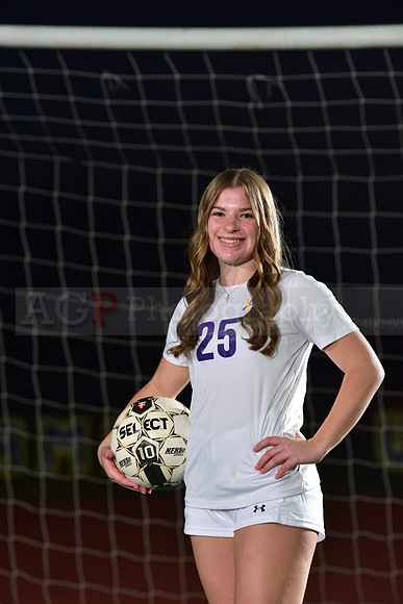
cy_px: 302
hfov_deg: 6.9
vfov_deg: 10.3
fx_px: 3356
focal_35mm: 200
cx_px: 202
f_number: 5
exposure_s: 1/200
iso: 1000
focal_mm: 200
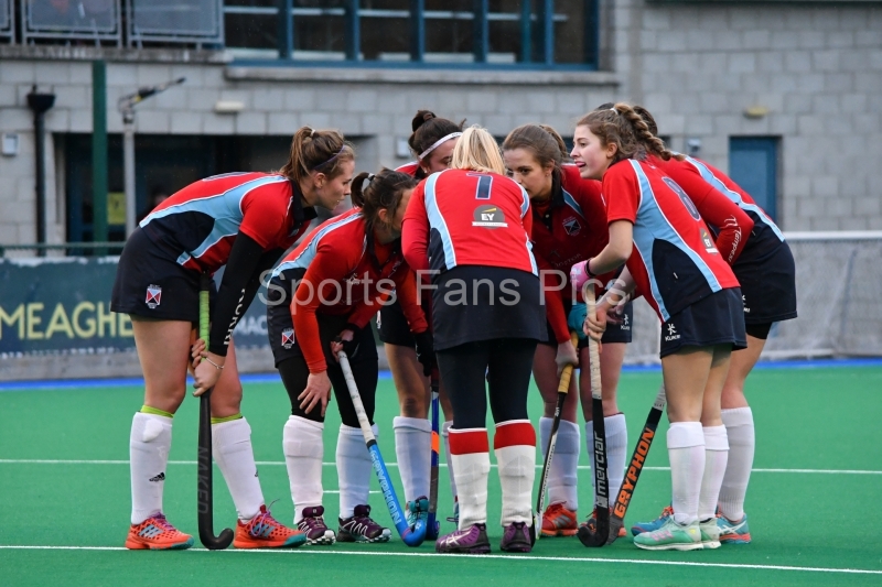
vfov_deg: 4.6
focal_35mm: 300
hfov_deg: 6.9
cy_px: 294
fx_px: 7348
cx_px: 441
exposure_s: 1/800
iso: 3200
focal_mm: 150
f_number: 4.8
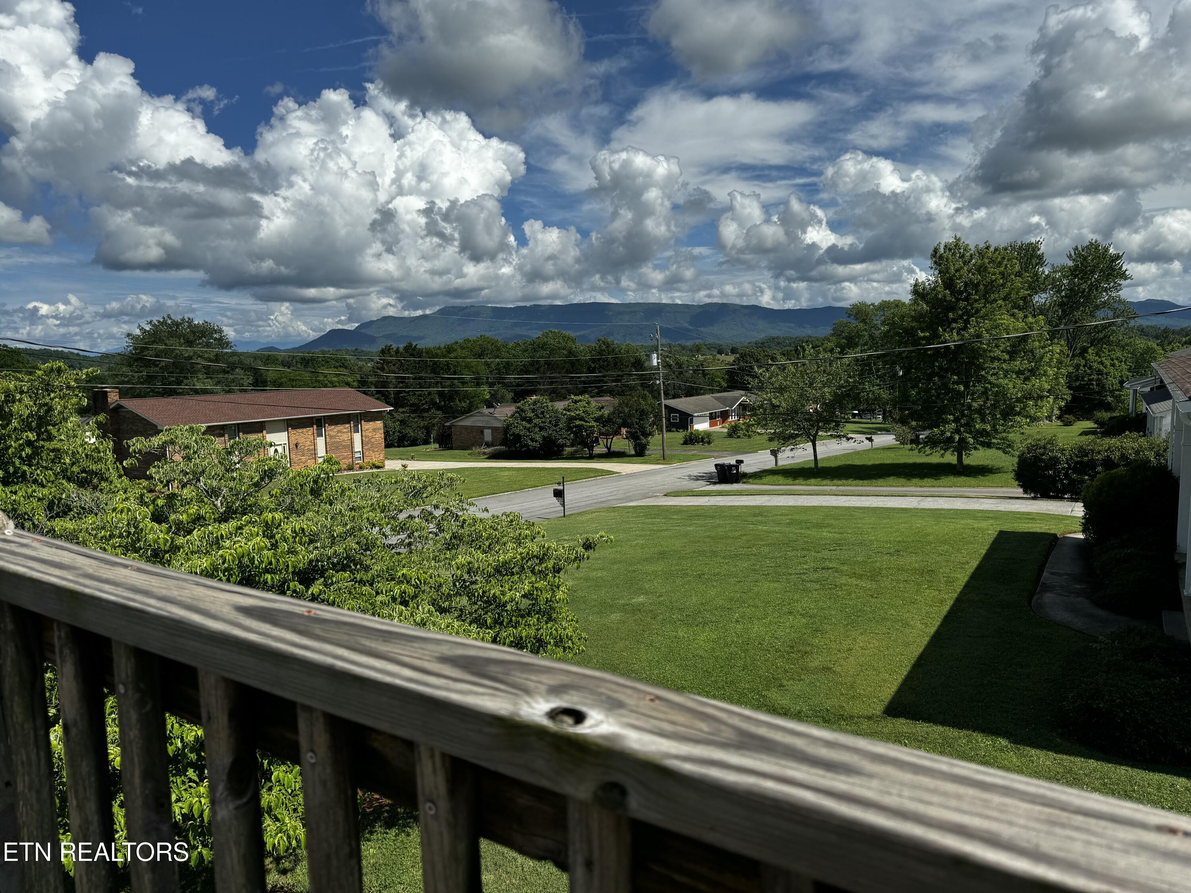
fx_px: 826
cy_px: 446
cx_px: 596
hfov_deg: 71.6
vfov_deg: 56.8
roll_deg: +1.6
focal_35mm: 24
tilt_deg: -7.3
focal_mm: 6.76
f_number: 1.78
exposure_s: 1/6410
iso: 80
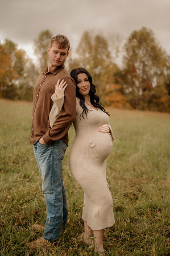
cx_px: 85
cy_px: 128
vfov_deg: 39.6
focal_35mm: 50
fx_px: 355
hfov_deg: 26.9
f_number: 1.8
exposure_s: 1/320
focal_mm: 50
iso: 200
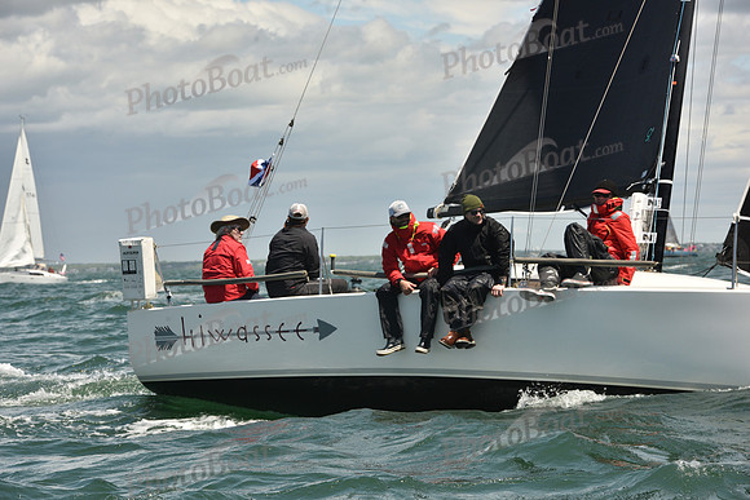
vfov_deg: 10.2
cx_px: 375
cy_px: 250
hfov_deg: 15.2
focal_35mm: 135
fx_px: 2813
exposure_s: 1/800
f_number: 10
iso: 320
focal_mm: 135
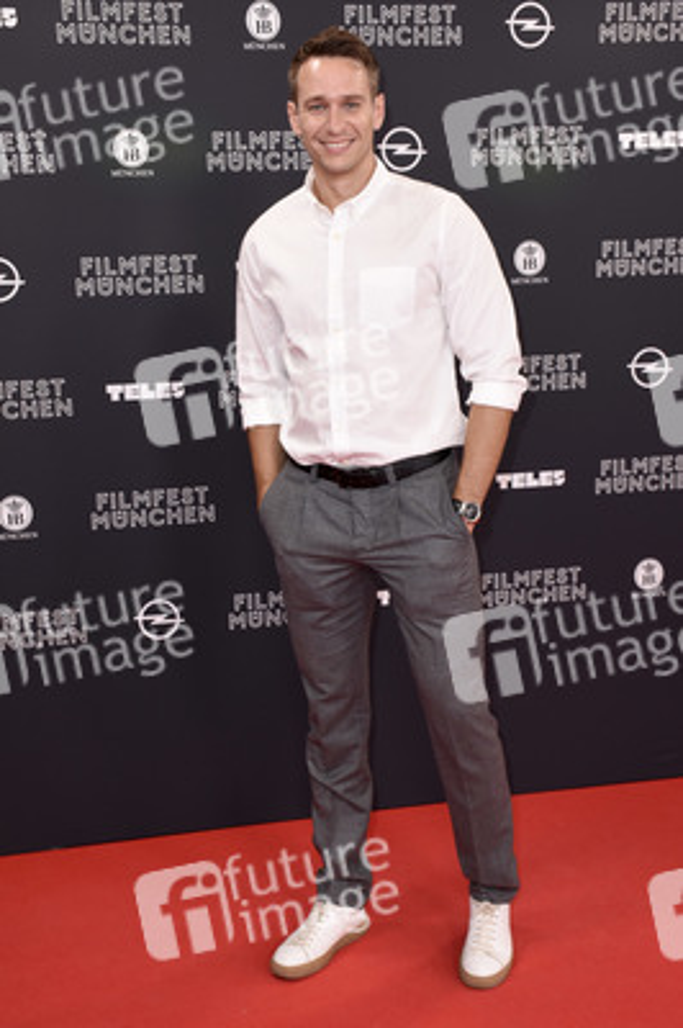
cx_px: 342
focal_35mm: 48
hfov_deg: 28.0
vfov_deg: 41.1
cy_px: 514
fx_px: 1368
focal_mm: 32
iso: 500
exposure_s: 1/100
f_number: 6.3
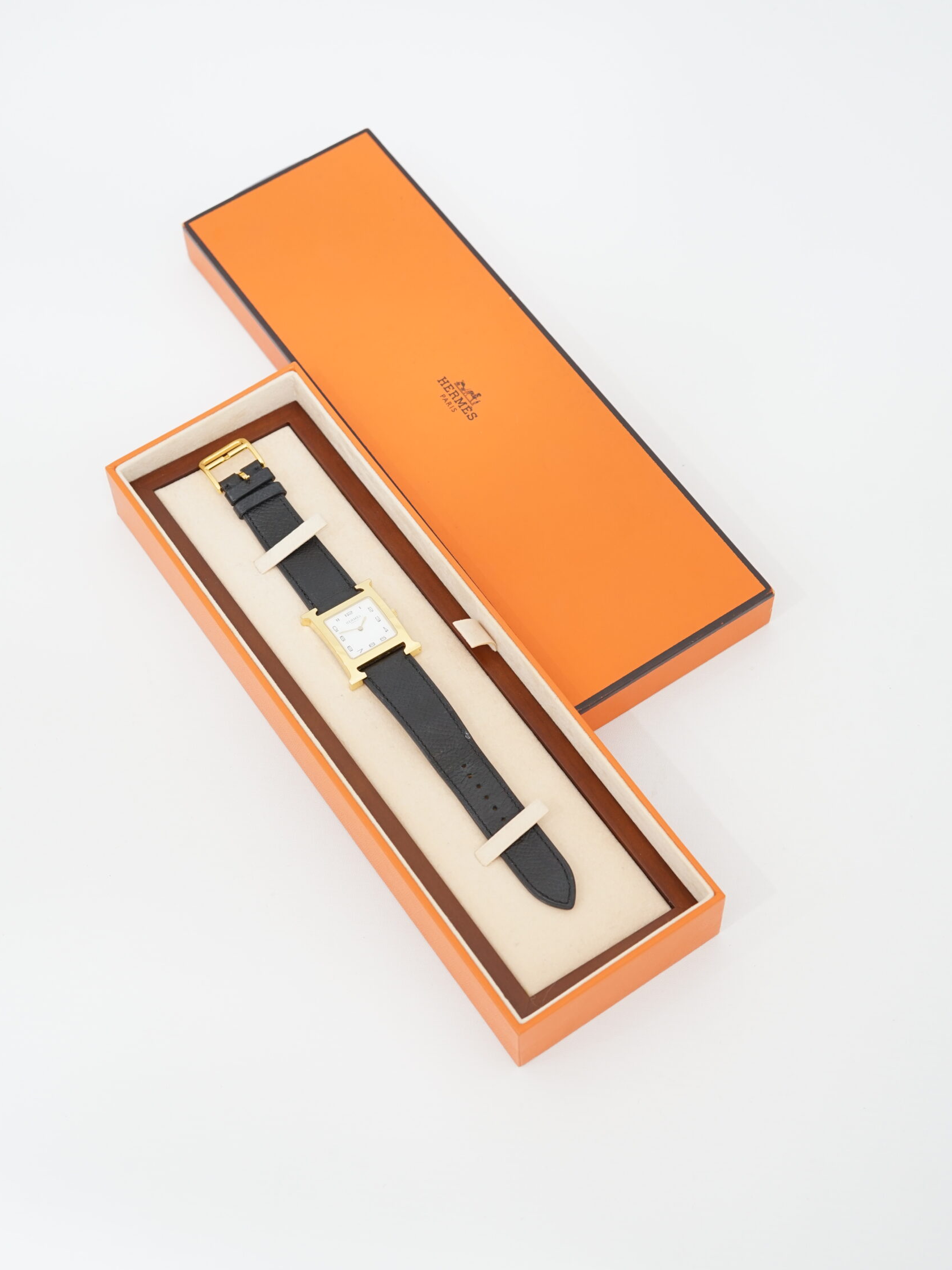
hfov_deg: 26.6
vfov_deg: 34.9
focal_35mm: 55
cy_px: 635
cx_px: 472
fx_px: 2017
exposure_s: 1/5
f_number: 6.3
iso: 640
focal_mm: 50
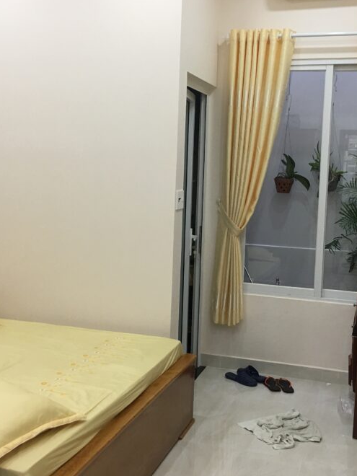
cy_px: 216
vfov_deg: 42.0
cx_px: 193
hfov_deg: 32.2
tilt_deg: -4.1
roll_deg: -1.7
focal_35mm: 45
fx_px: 619
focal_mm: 4.15
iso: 50
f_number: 2.2
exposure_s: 1/17
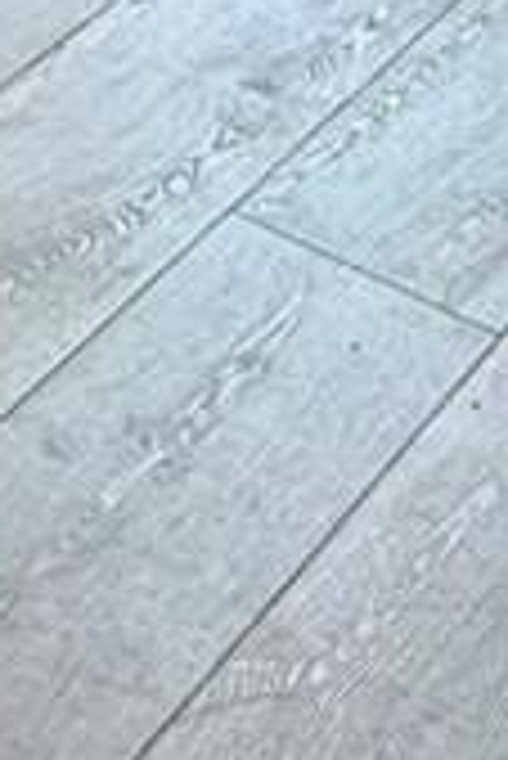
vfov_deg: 13.1
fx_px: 2915
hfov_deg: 9.2
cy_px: -706
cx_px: -562
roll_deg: -2.9
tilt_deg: -17.6
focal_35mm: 138
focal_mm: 2.22
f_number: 2.2
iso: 100
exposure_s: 1/120
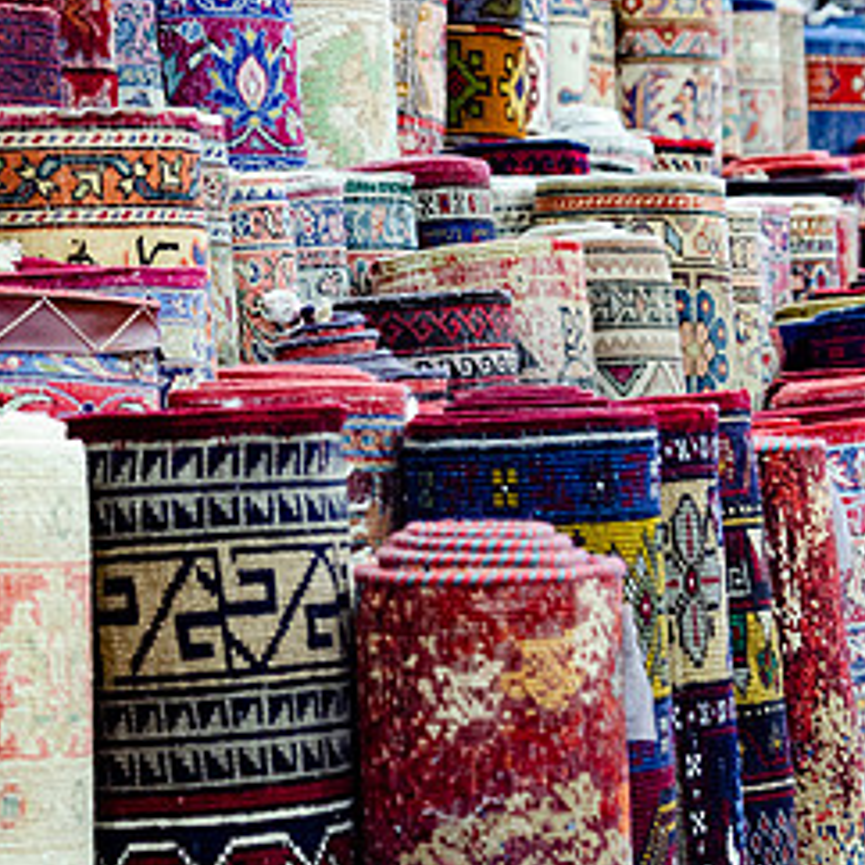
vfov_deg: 12.5
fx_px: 3958
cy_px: 368
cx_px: 279
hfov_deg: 12.5
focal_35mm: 140
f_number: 4
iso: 1250
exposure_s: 1/60
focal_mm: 46
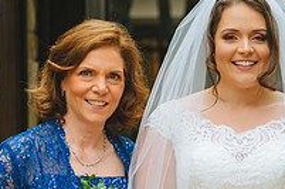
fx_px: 1485
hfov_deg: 10.9
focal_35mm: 188
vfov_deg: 7.3
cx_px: 247
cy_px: 159
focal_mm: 65
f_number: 2.8
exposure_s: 1/200
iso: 125
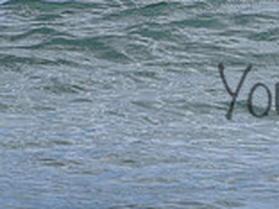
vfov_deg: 0.8
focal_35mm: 1757
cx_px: 490
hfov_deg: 1.1
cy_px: 20
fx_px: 14161
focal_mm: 400
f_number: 5.6
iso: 180
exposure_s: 1/1600
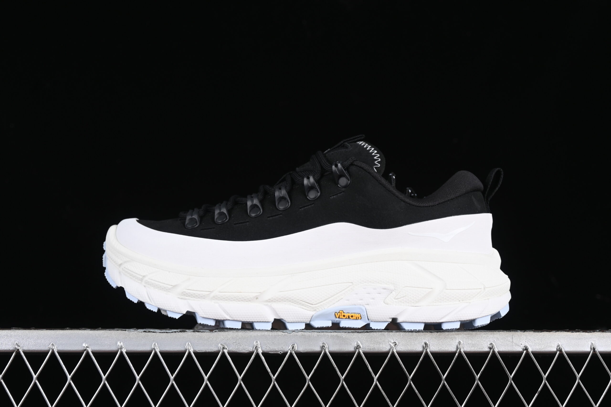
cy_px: 204
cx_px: 306
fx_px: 1273
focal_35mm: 75
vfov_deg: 18.2
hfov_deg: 27.0
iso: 160
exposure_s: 1/80
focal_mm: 50
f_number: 7.1
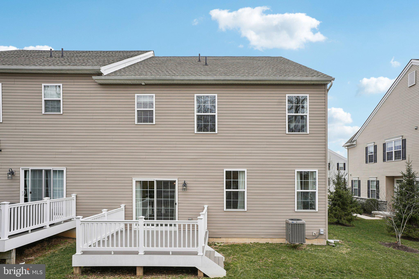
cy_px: 140
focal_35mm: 21
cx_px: 210
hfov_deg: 80.9
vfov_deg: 59.3
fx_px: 246
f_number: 8
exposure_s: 1/125
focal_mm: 21.1
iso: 100
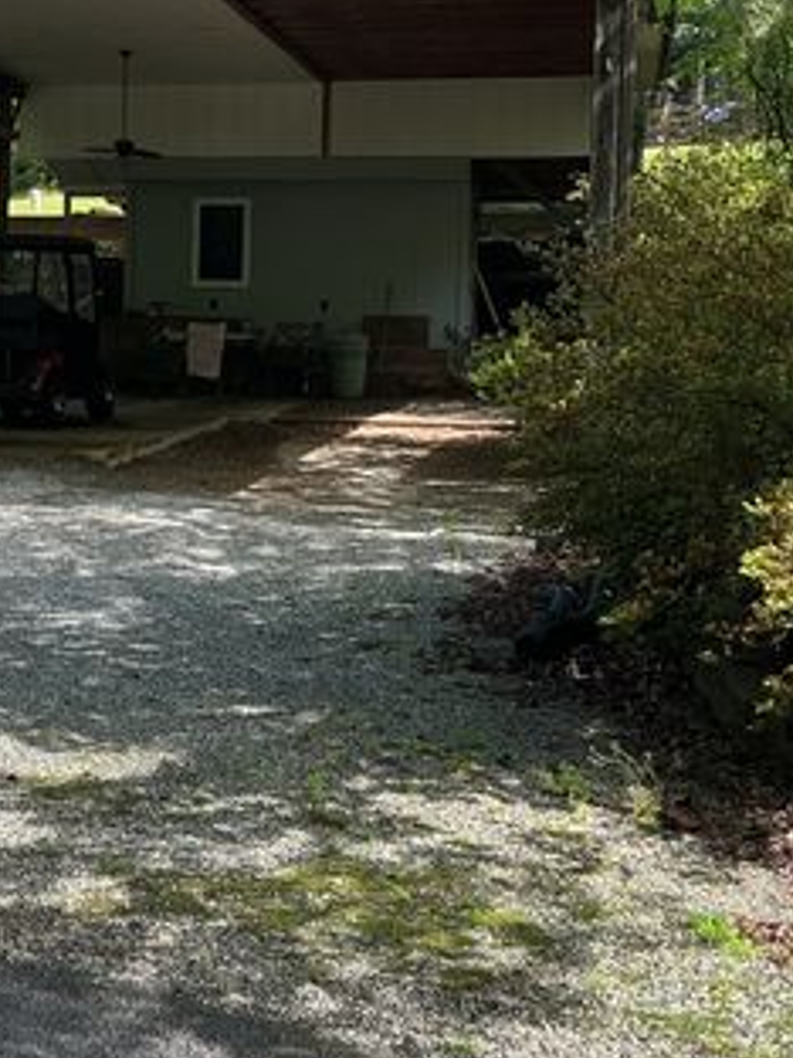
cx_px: 125
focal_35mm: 62
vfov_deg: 31.1
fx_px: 1894
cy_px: 395
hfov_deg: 23.2
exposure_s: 1/232
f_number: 1.8
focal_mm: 3
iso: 20
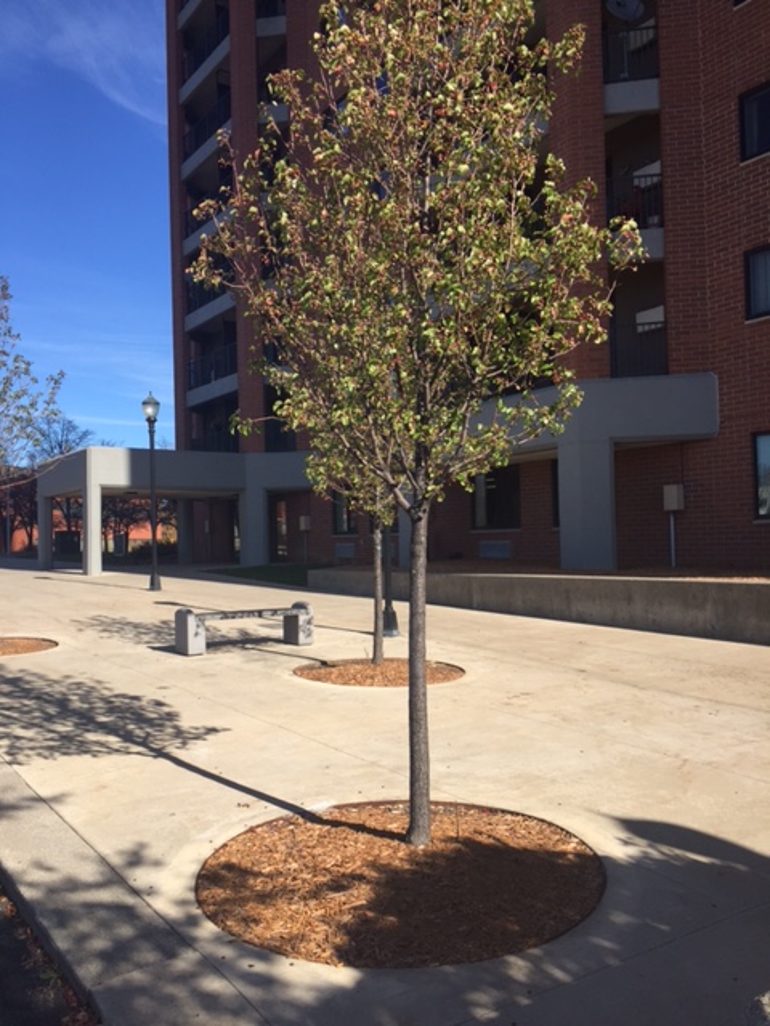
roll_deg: +0.7
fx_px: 860
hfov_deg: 48.2
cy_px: 513
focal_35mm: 29
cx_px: 385
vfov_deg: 61.7
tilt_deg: +3.1
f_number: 2.2
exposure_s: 1/1721
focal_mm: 4.15
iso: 32
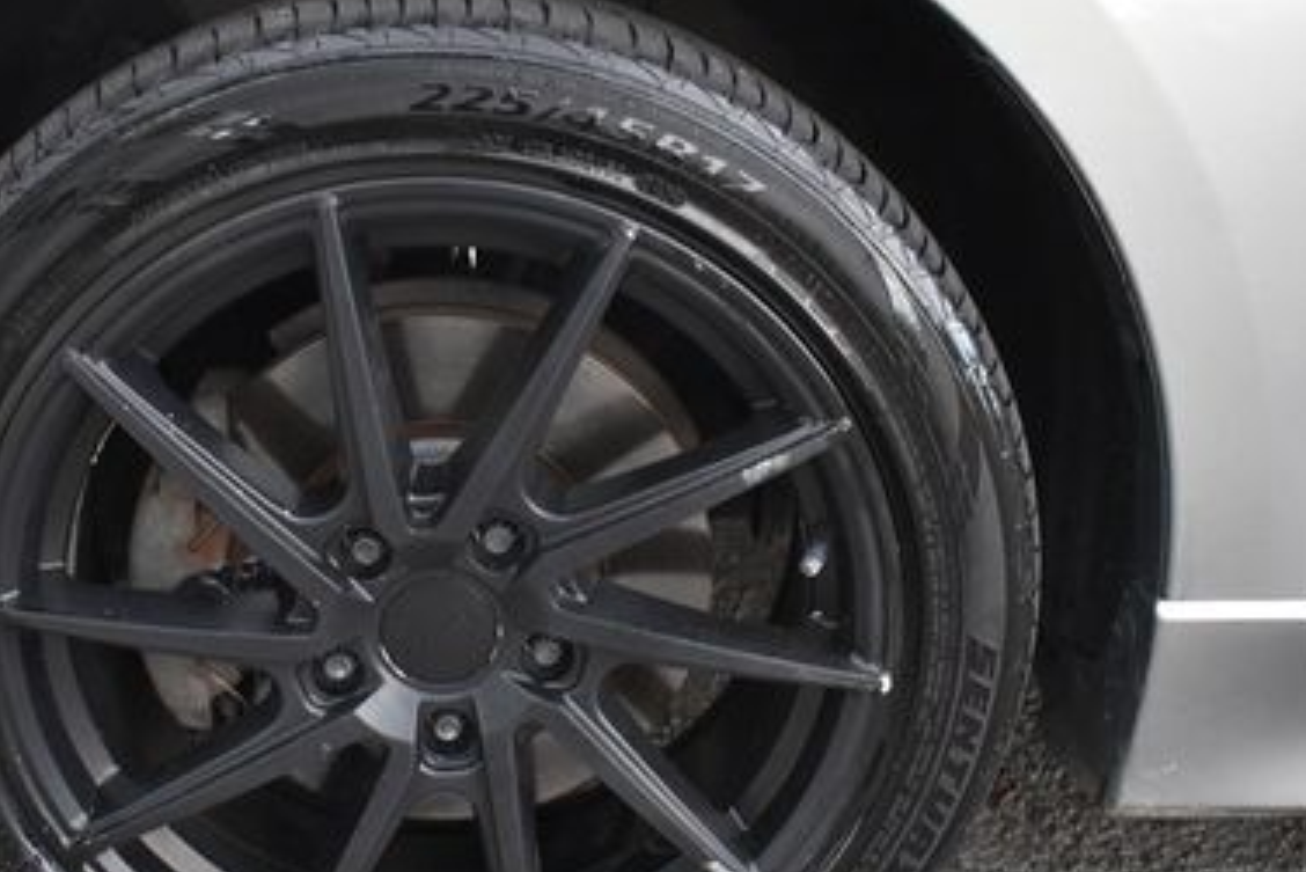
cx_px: 549
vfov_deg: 29.2
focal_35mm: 46
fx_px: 1669
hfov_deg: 42.6
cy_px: 488
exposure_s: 1/250
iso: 800
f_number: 3.5
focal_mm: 18
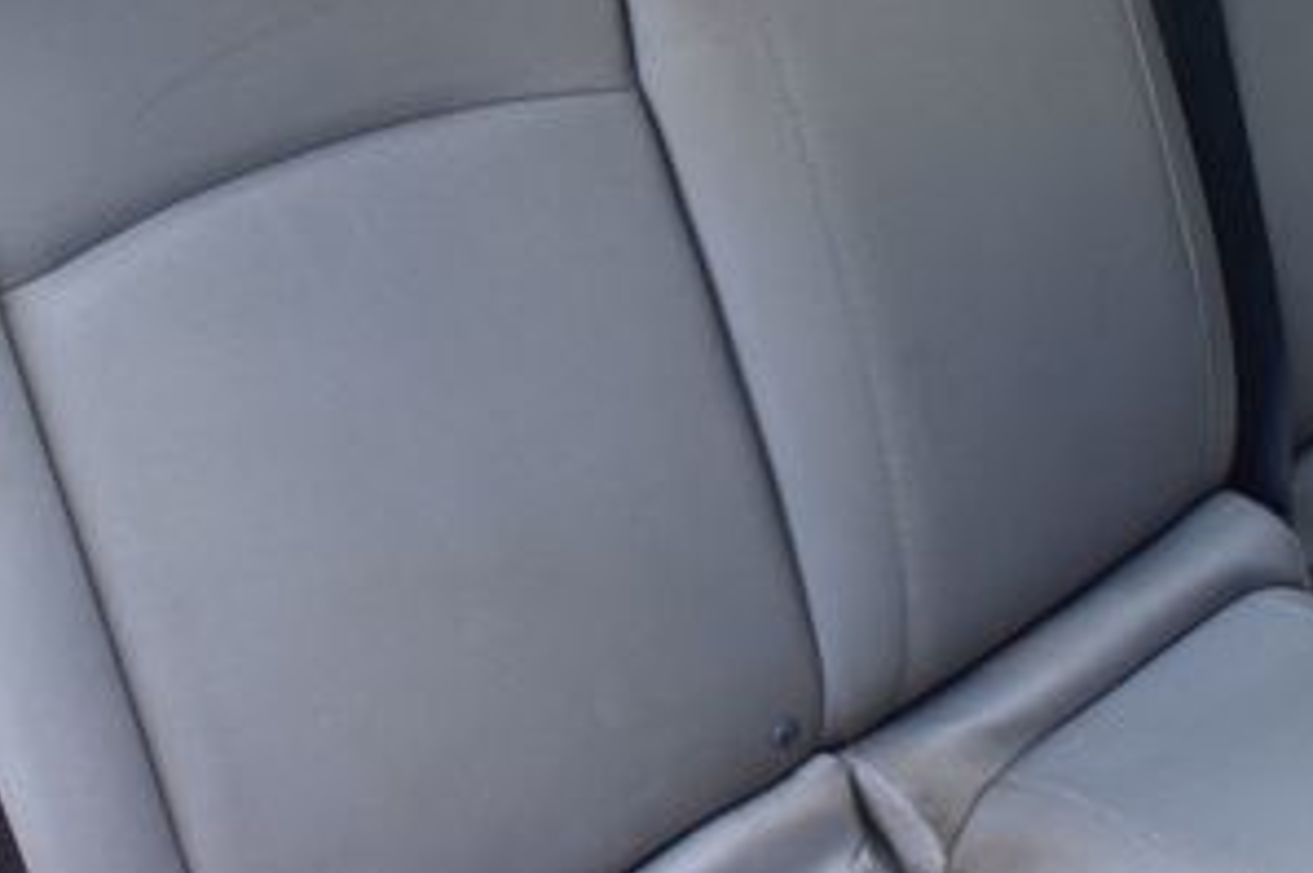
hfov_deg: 34.5
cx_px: 560
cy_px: -62
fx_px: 2113
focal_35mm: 58
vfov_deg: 22.2
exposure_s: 1/25
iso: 400
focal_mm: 18
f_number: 7.1
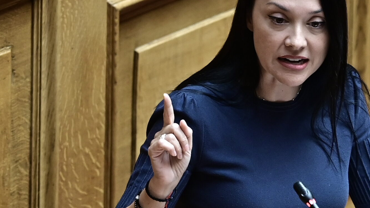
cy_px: 134
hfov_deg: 3.6
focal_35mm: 606
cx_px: 320
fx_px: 5945
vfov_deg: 2.0
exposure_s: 1/640
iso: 800
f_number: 2.8
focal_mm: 200
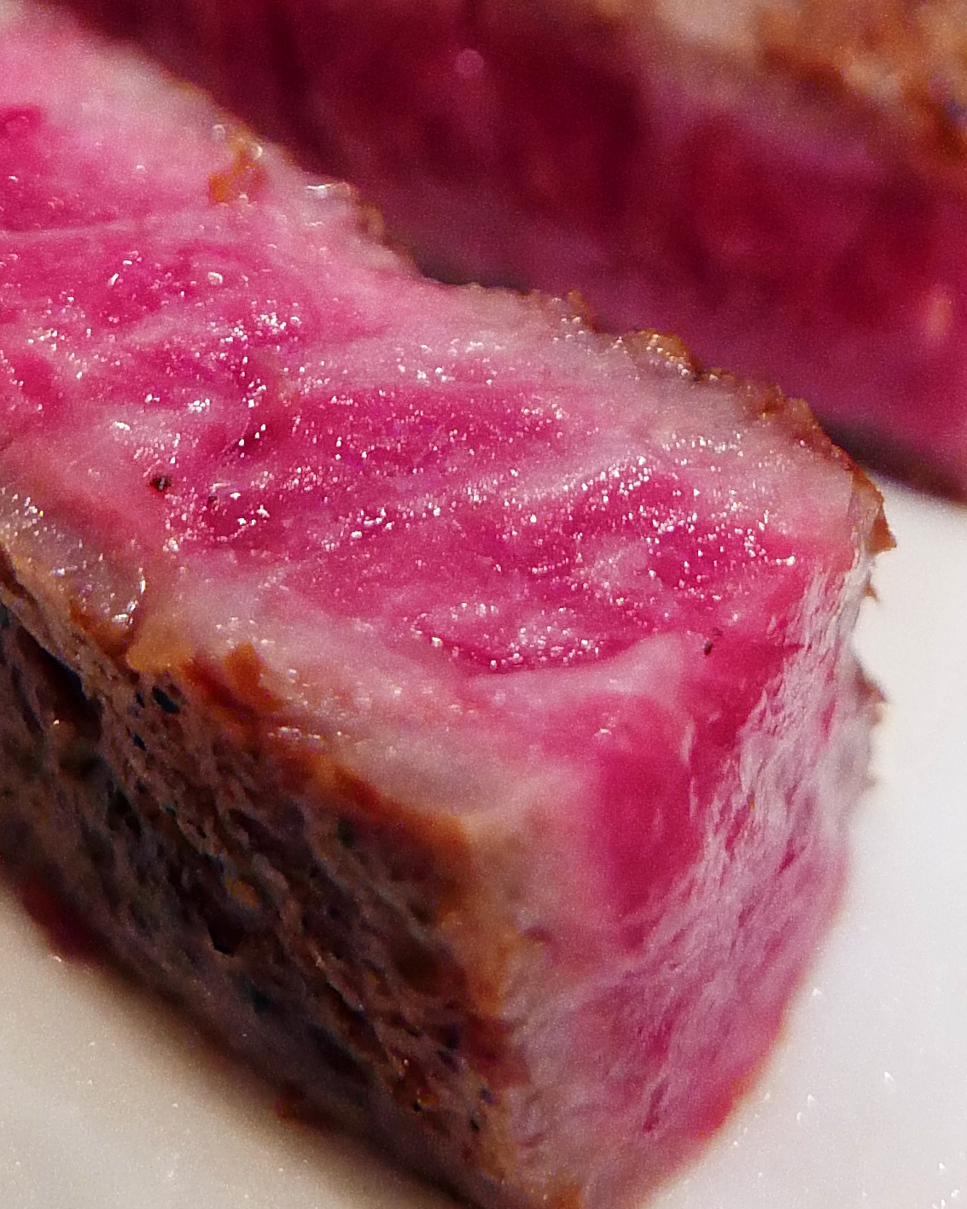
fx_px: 2432
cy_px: -84
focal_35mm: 68
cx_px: 371
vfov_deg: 26.0
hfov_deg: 22.4
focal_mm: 10.9
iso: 1600
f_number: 2.8
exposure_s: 1/50
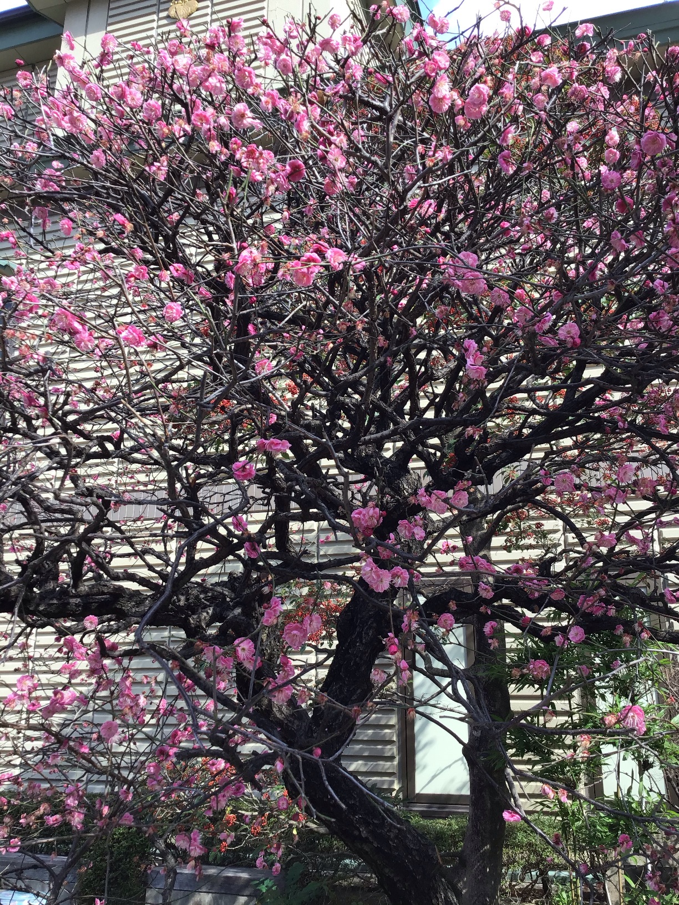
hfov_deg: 45.4
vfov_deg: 58.4
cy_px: 452
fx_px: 811
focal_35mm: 31
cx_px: 340
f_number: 2.4
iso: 25
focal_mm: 3.3
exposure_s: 1/248
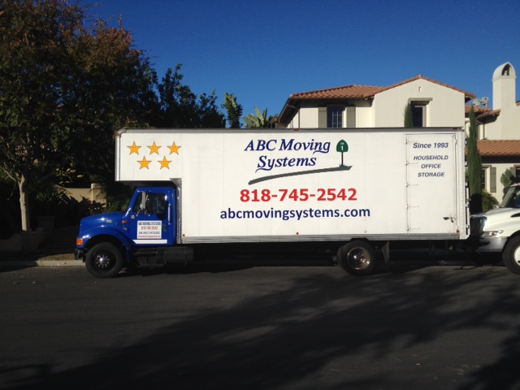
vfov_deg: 40.7
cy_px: 195
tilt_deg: -0.2
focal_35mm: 35
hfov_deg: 52.6
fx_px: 526
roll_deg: -0.7
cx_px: 260
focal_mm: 4.28
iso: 50
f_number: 2.4
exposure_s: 1/3690
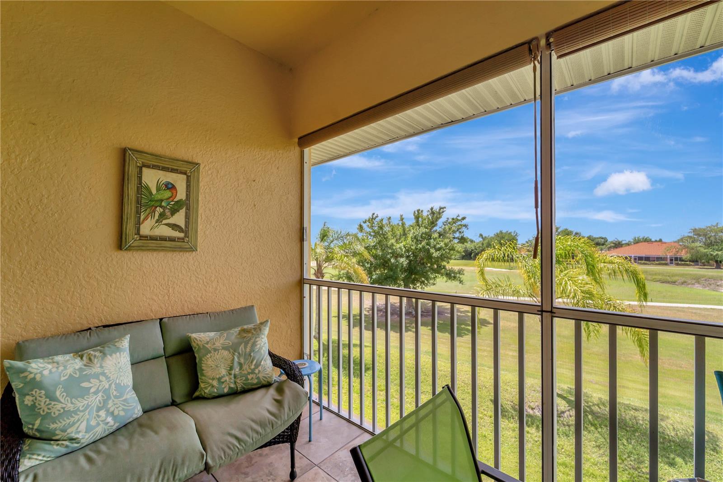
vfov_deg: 81.2
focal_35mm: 14
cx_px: 362
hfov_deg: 104.3
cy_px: 241
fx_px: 281
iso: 250
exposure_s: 1/250
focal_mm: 14
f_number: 9
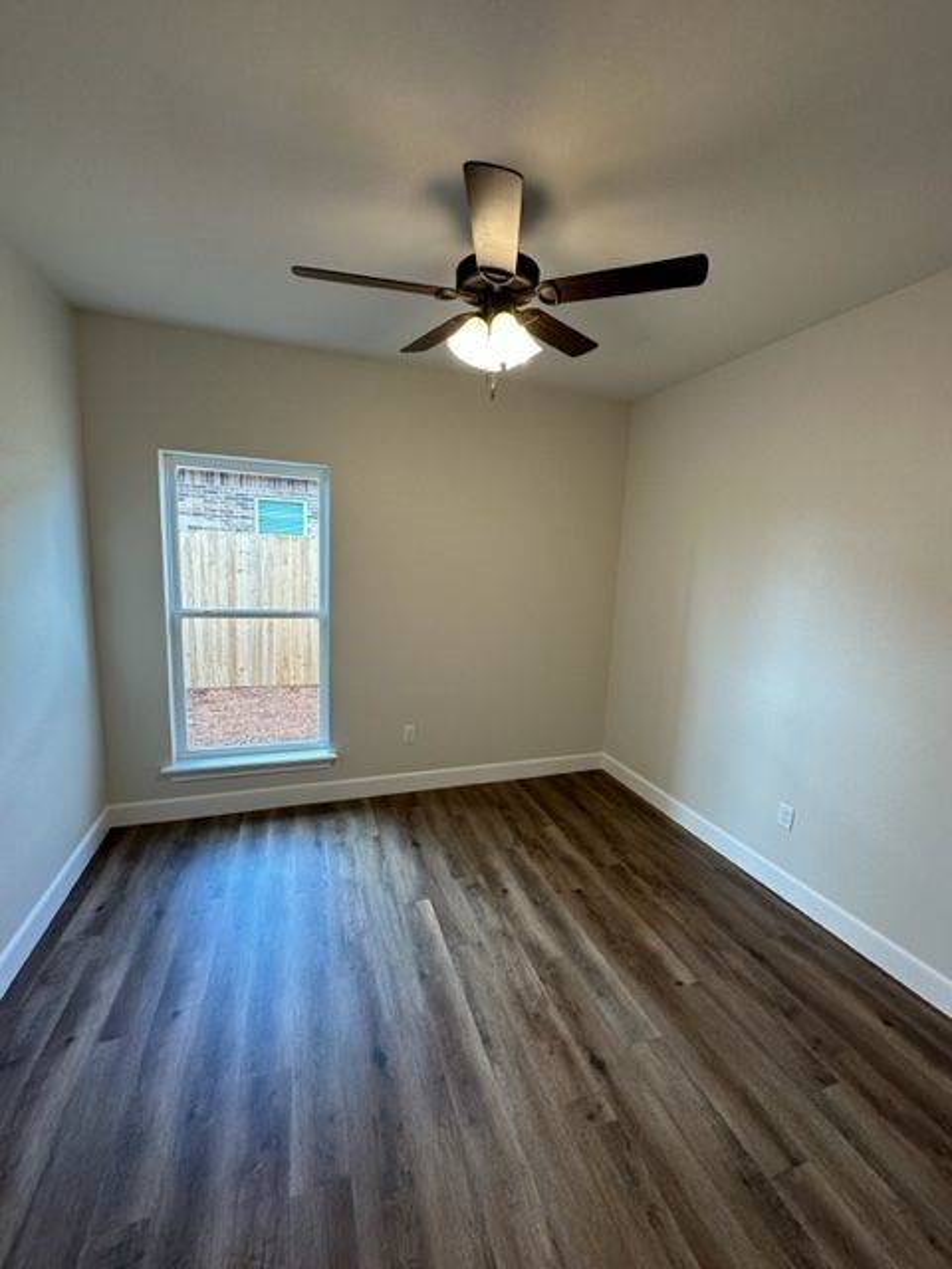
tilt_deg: -9.8
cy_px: 634
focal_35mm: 14
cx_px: 476
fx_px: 513
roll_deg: -2.9
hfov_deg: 85.7
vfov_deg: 102.1
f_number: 2.2
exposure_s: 1/120
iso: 125
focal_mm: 2.22
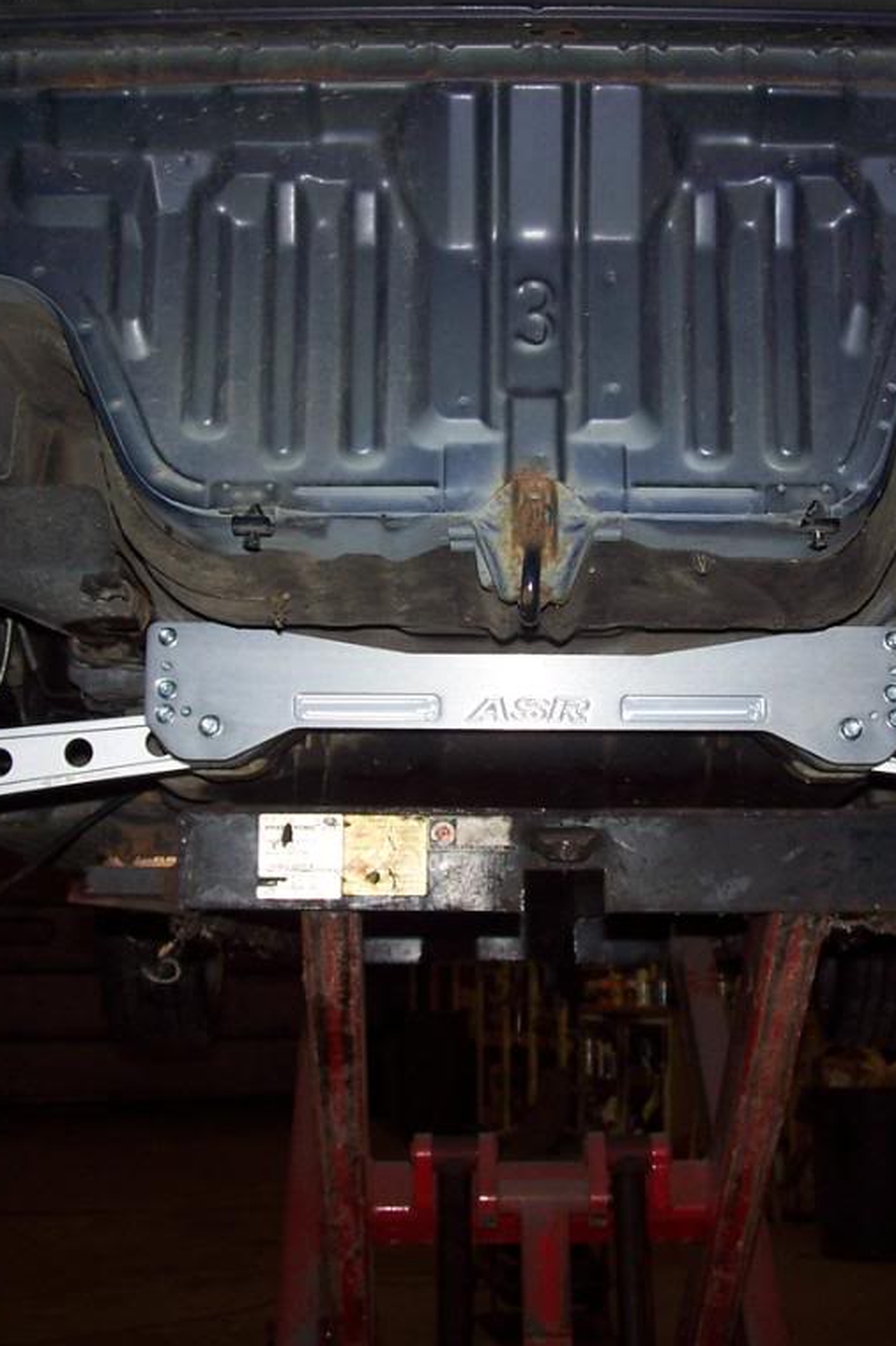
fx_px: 2091
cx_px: 546
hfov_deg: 24.1
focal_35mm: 56
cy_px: 670
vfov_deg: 35.6
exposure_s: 1/60
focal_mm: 6.7
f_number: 2.8
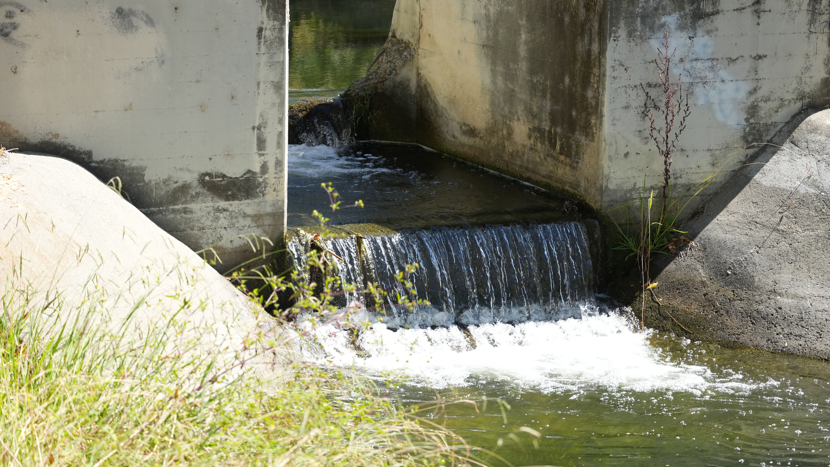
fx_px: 2311
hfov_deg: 20.4
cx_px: 416
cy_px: 270
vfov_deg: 11.5
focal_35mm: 105
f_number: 4.5
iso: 800
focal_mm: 100
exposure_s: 1/1600
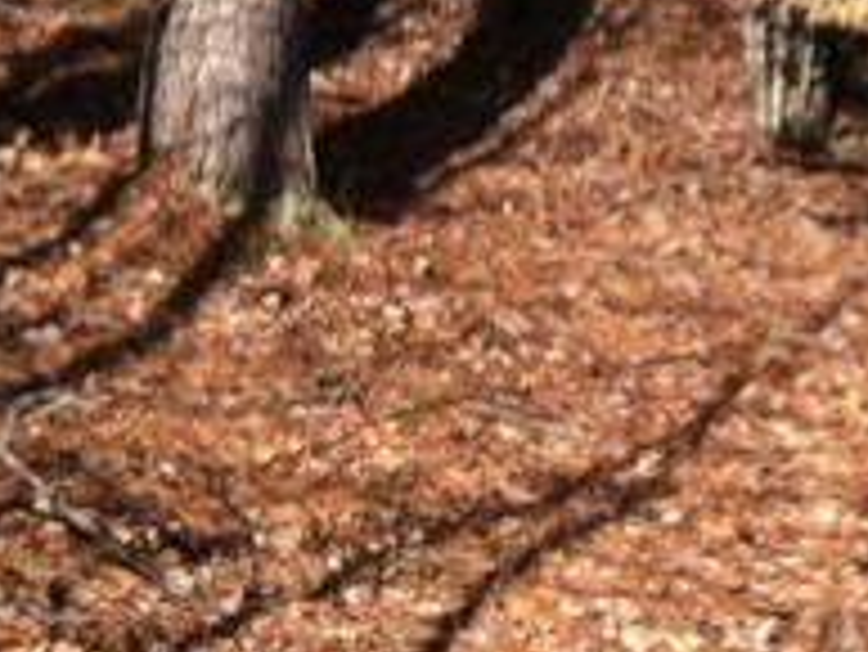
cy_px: 81
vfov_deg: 8.0
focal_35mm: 186
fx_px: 4667
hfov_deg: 10.1
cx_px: 1489
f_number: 2.8
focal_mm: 3.85
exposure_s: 1/588
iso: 80
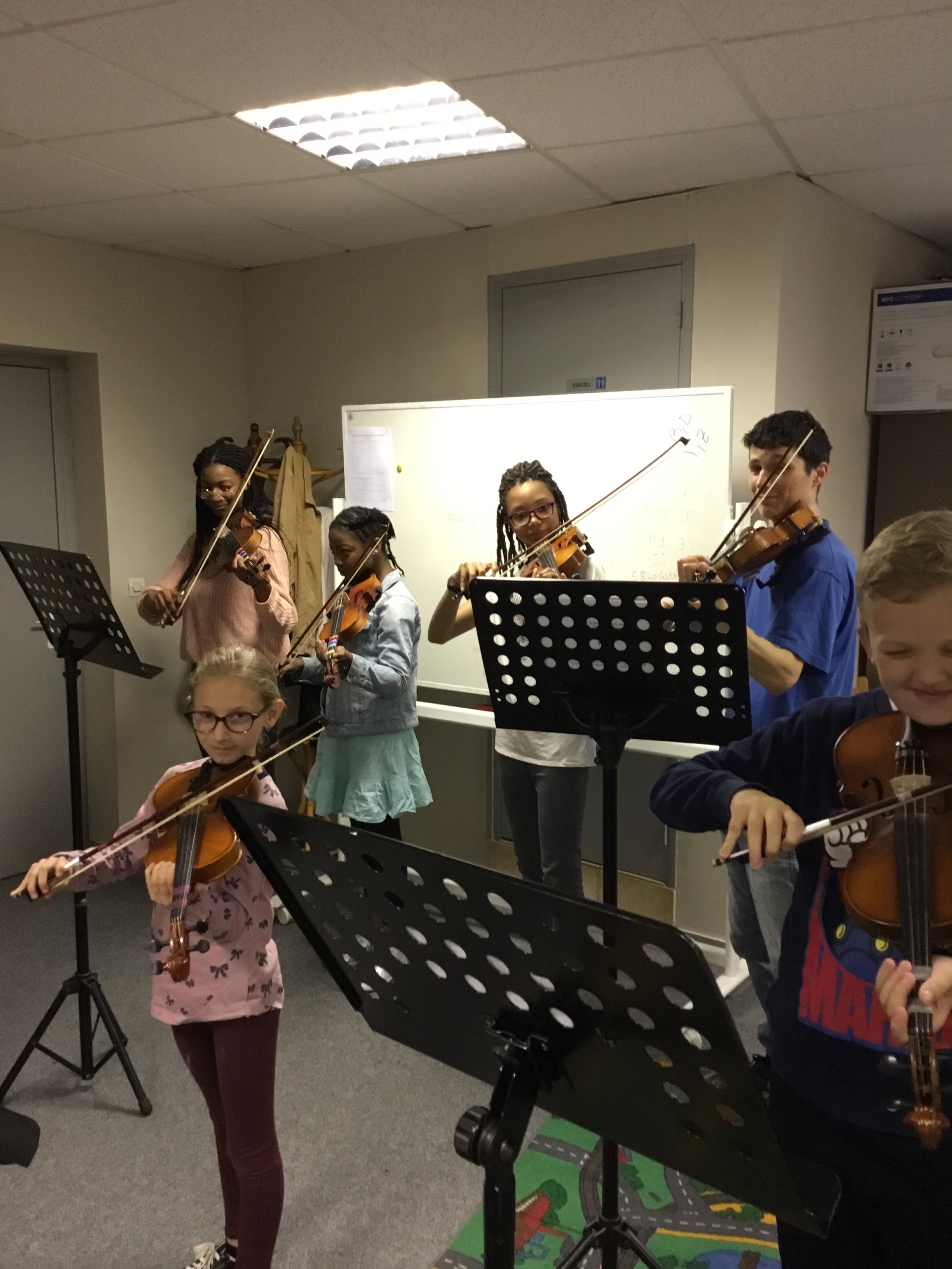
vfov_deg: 58.4
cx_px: 476
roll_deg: -0.2
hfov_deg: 45.4
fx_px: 1137
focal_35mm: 31
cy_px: 634
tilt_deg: -9.1
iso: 250
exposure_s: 1/20
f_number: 2.4
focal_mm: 3.3
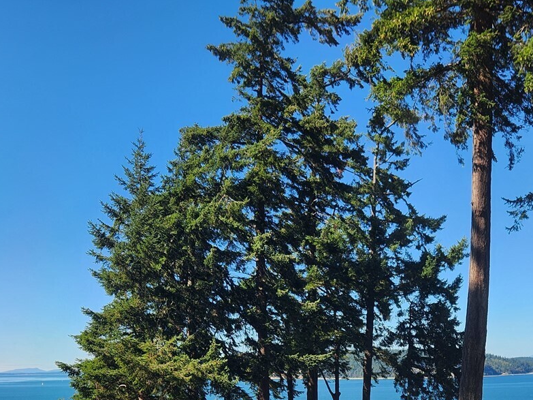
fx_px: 724
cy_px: 397
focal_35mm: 47
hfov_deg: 39.7
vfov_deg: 29.0
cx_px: 373
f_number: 1.8
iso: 20
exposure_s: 1/1176
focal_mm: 5.4
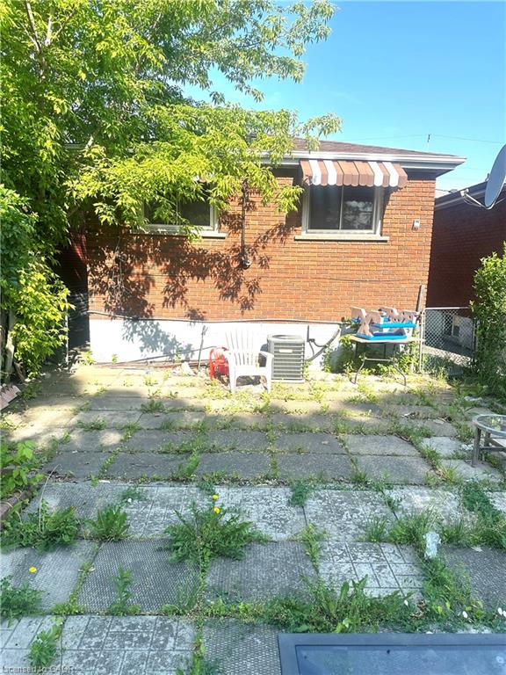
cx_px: 253
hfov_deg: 56.8
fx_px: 468
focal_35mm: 24
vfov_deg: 71.6
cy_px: 338
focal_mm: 6.86
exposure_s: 1/2203
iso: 80
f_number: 1.78
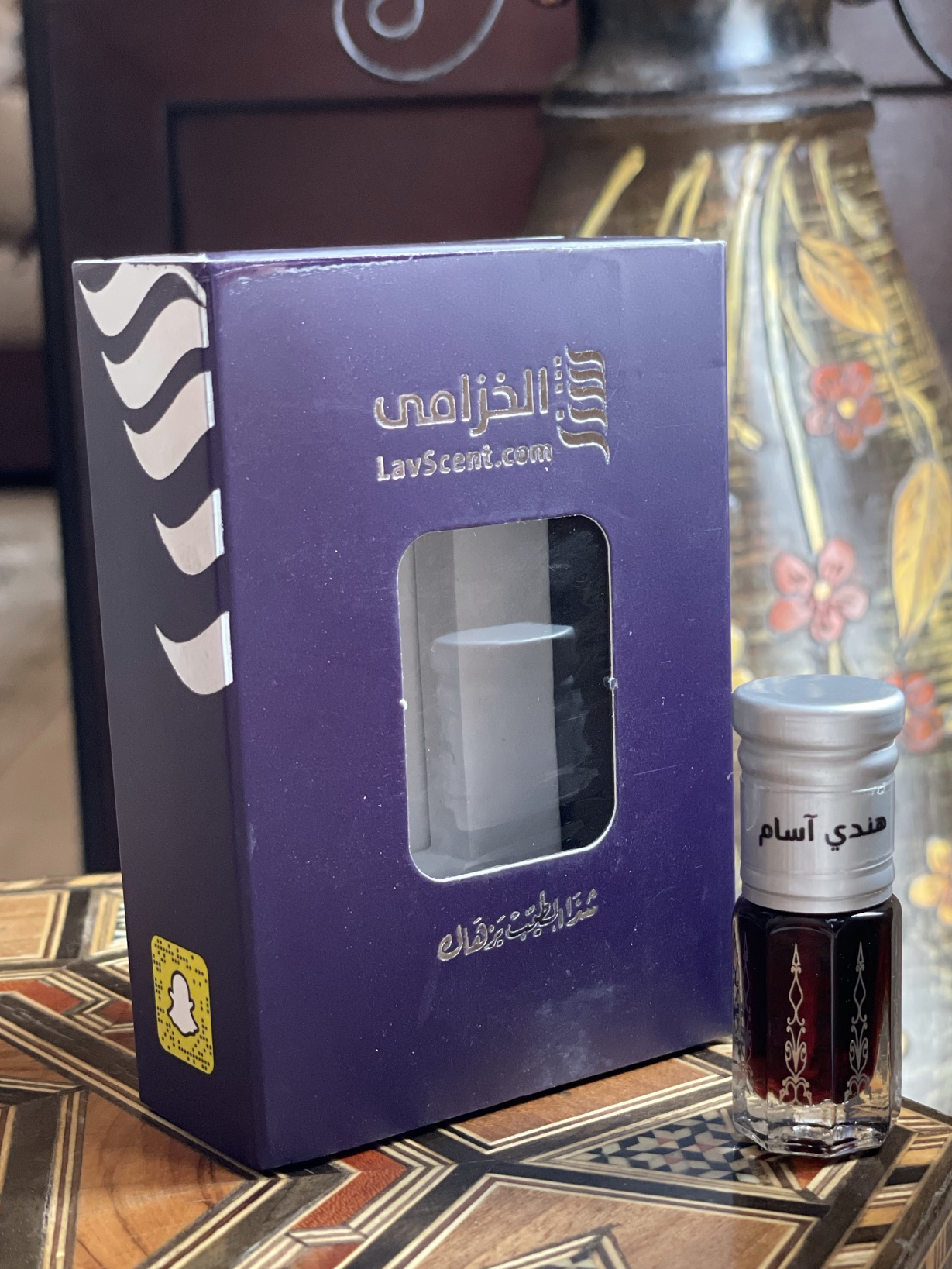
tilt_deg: -11.7
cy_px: 735
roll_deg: +1.2
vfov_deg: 29.8
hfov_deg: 22.6
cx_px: 580
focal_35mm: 65
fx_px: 2383
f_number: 2
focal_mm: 6
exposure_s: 1/112
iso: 250
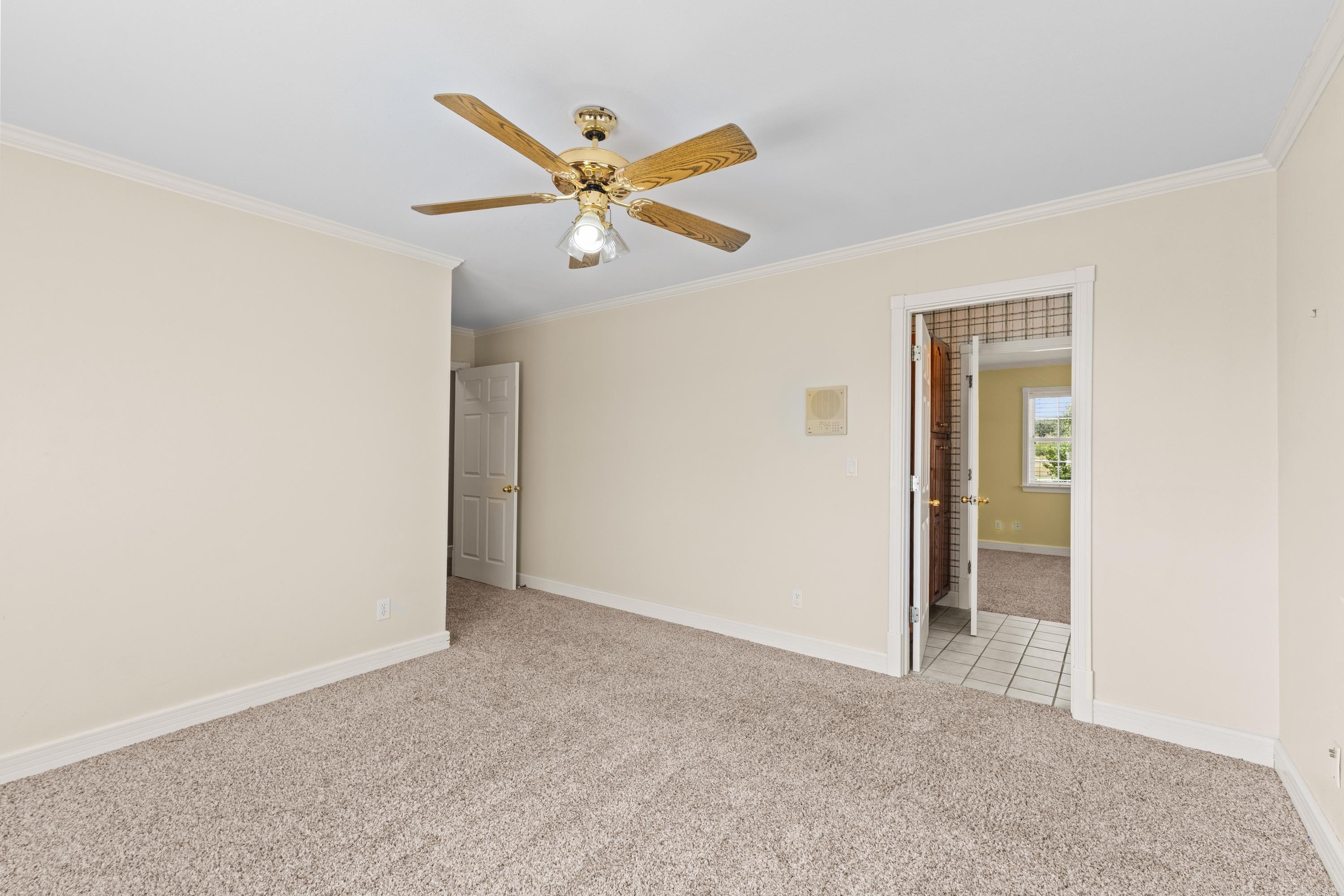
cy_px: 448
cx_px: 672
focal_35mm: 15
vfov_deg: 77.3
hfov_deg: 100.4
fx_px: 560
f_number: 9
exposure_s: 1/6
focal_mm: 10
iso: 200
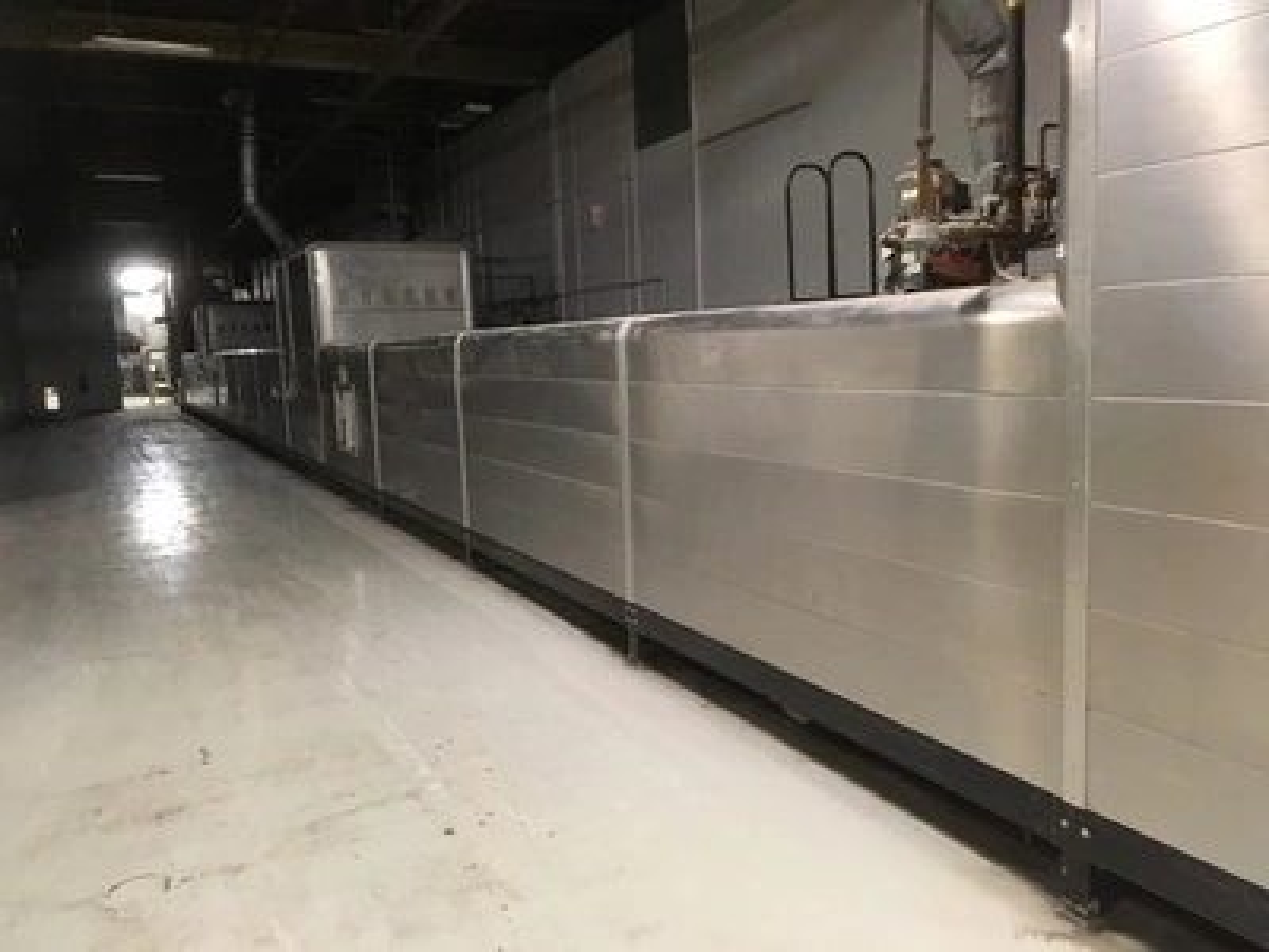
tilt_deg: -8.0
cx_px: 634
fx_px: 1063
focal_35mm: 29
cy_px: 476
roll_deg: +1.9
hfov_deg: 61.7
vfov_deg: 48.2
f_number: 2.2
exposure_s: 1/20
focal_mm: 4.15
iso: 200
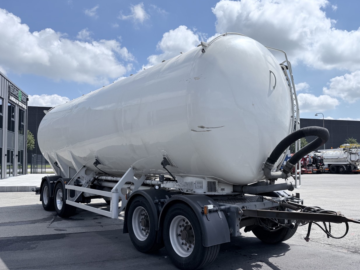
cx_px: 191
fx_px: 291
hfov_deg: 63.4
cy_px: 147
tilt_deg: +2.4
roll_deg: -0.2
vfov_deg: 49.7
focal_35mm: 28
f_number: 1.78
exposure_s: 1/6711
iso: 100
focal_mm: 6.76
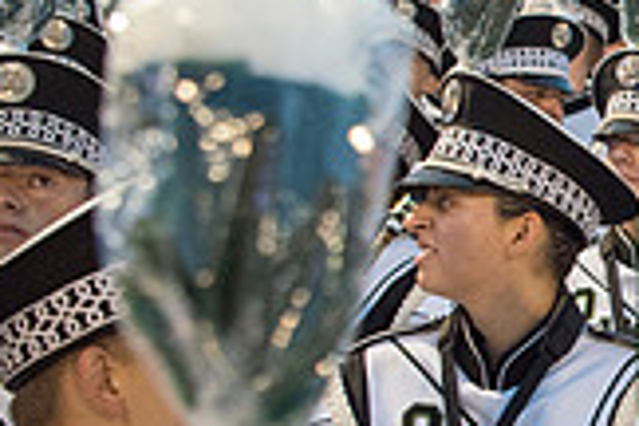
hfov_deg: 20.5
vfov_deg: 15.8
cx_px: 935
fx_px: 1526
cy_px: 357
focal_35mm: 86
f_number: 3.2
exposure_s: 1/320
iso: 2000
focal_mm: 24
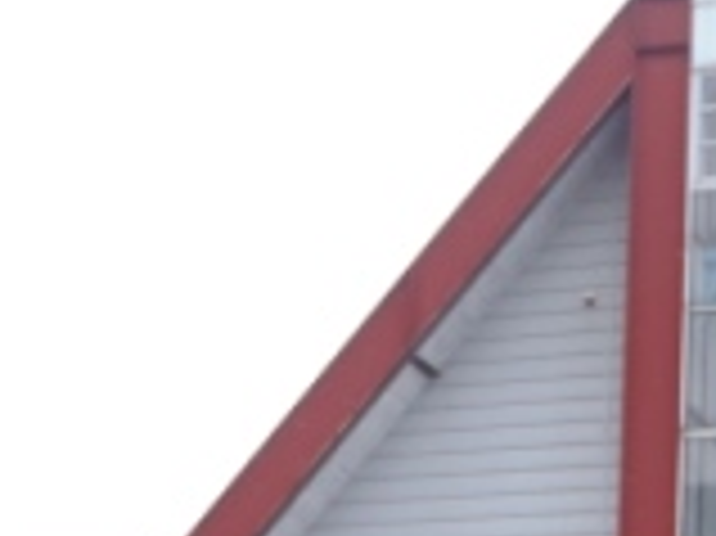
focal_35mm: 121
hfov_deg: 15.8
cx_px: 820
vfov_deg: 11.9
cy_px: 703
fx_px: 2501
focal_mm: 7.73
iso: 100
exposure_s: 1/50
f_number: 4.8
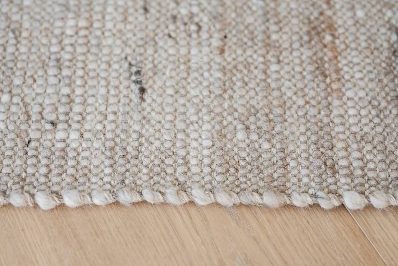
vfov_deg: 16.1
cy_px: 133
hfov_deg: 23.9
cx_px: 199
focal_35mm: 85
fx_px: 940
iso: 160
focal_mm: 85
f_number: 3.5
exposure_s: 1/100
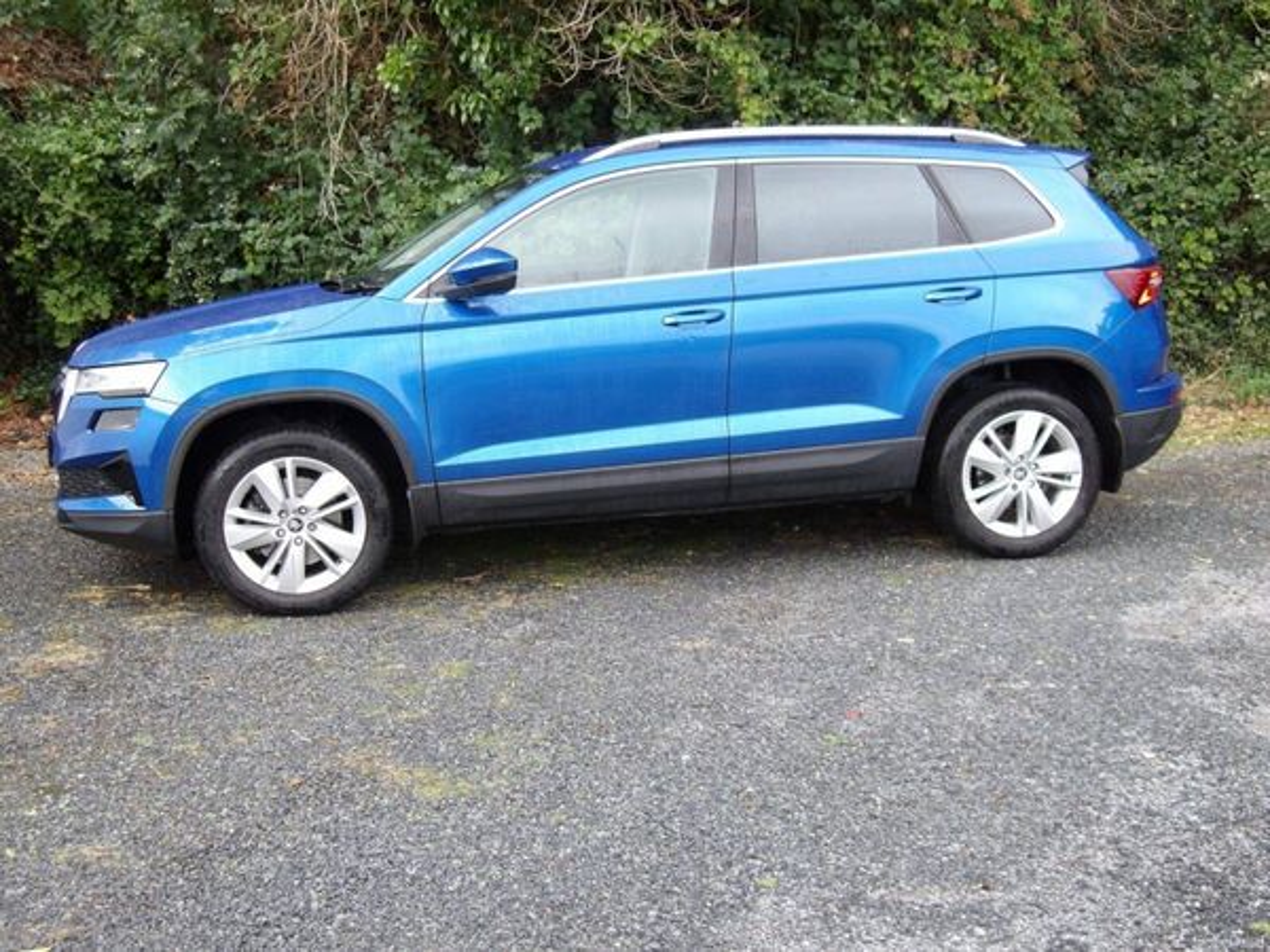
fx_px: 1541
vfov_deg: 34.3
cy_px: 476
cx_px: 635
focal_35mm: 42
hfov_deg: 44.8
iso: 100
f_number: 3.7
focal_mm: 7.6
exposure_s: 1/72
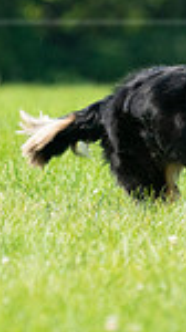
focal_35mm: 1265
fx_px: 11129
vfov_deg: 1.7
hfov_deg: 1.0
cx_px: 133
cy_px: -10
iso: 2000
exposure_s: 1/4000
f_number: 6.3
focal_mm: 312
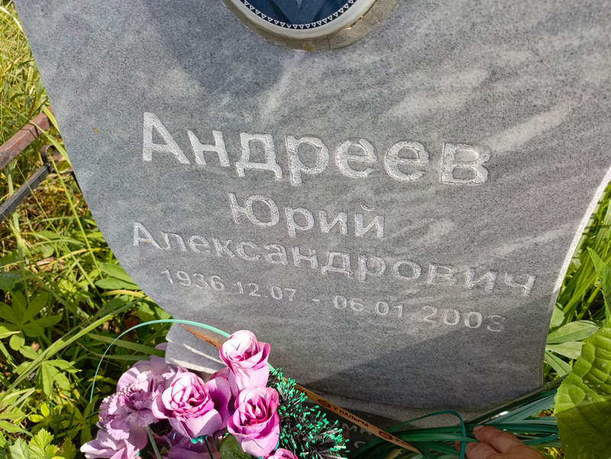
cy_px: 230
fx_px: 441
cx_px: 306
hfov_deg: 69.4
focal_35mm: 25
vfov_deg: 54.9
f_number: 1.69
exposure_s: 1/612
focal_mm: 4.76
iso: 110
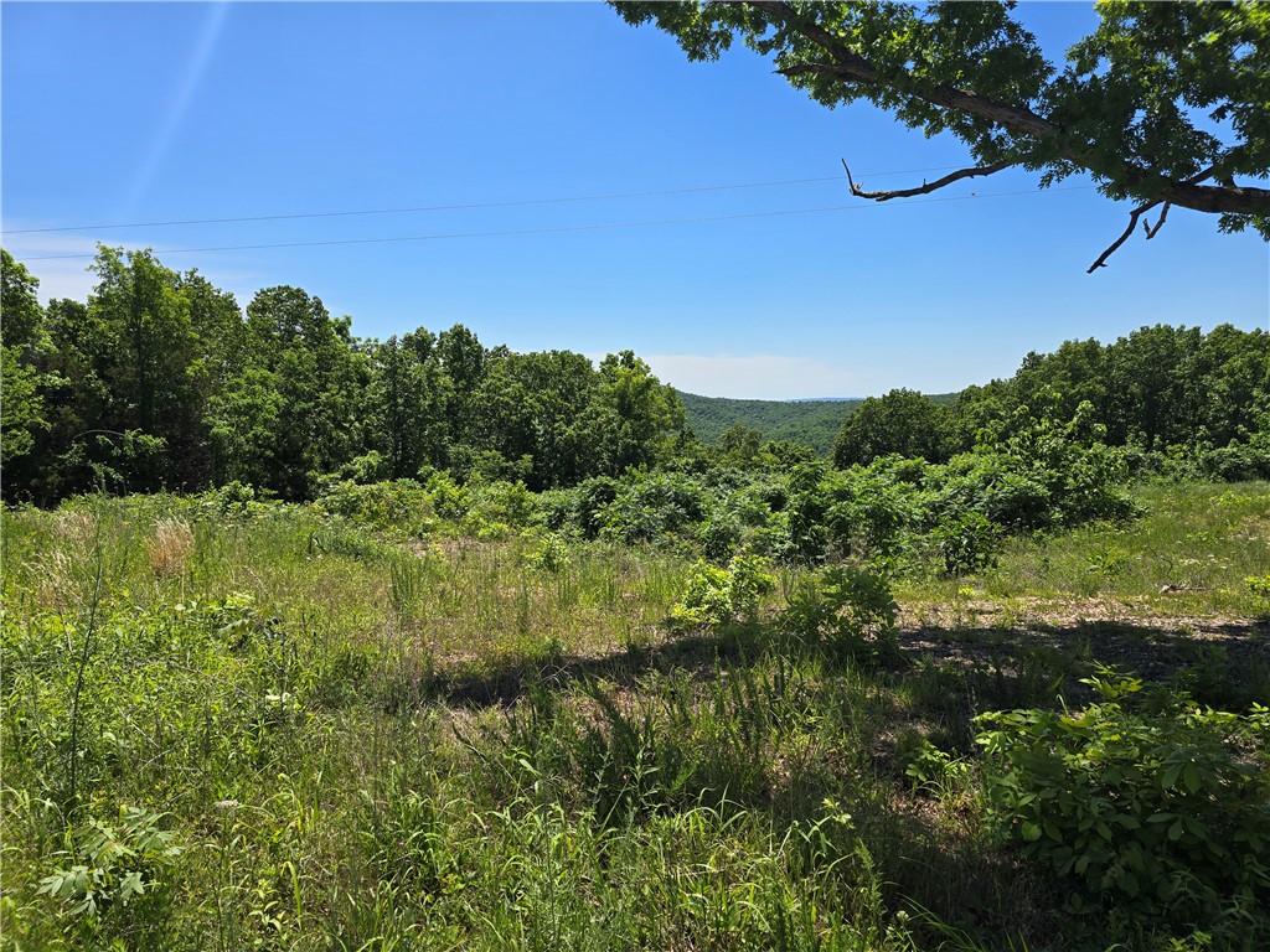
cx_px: 635
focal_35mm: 23
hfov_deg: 73.9
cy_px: 476
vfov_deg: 58.9
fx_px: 844
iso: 12
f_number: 1.7
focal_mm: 6.3
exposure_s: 1/994
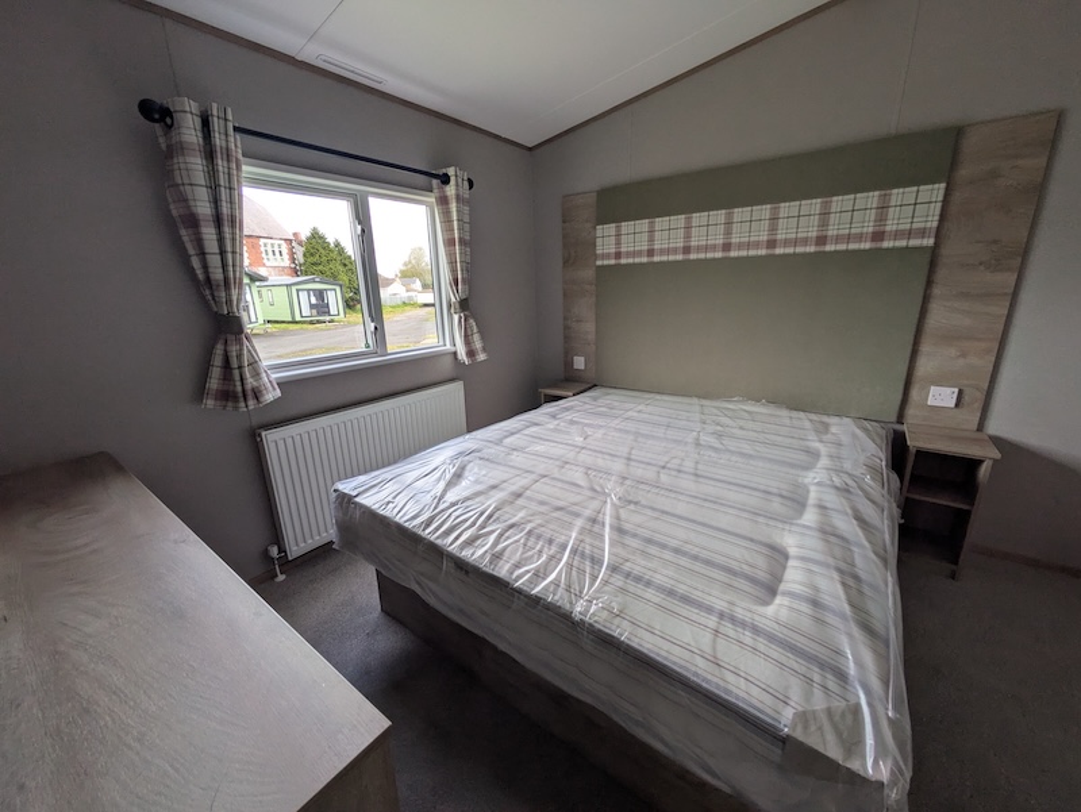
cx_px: 540
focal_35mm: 14
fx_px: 437
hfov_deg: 102.0
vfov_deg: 85.7
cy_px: 406
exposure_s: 1/157
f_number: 2.2
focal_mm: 1.83
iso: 57
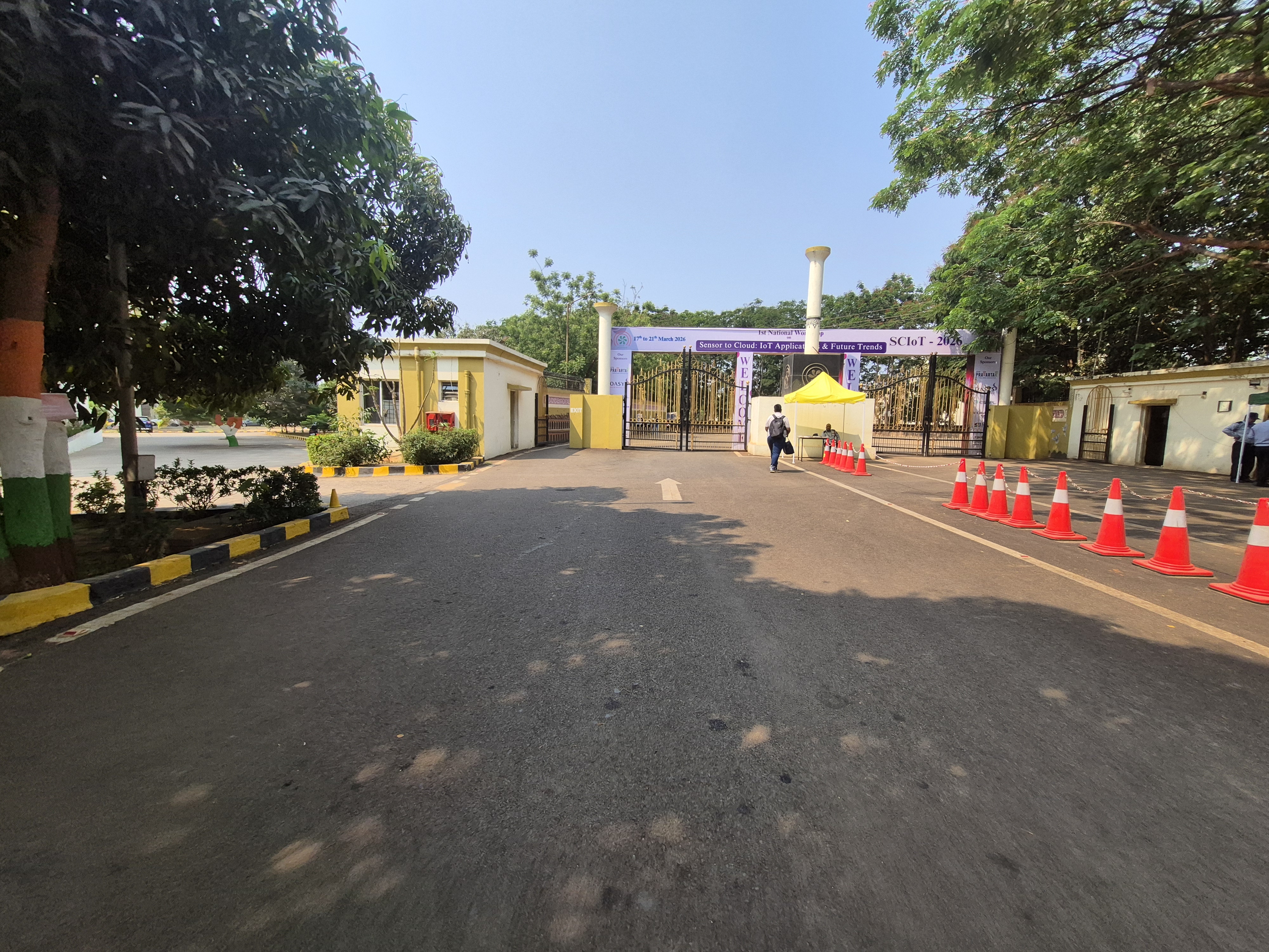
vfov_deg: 89.9
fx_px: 477
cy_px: 476
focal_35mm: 13
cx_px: 634
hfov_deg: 106.2
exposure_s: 1/1048
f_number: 2.2
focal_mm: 1.74
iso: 50
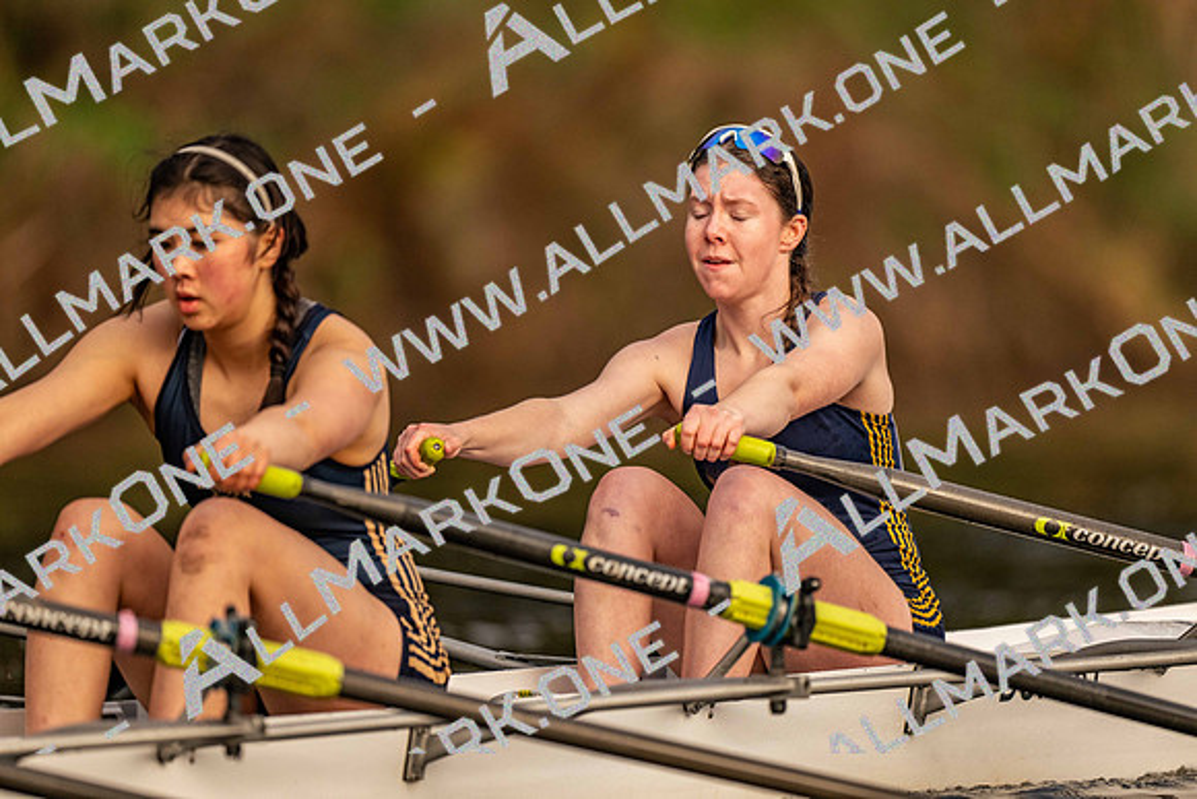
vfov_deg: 2.3
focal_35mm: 600
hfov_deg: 3.4
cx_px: 598
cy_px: 400
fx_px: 19954
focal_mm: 600
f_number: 4
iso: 1100
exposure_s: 1/2500
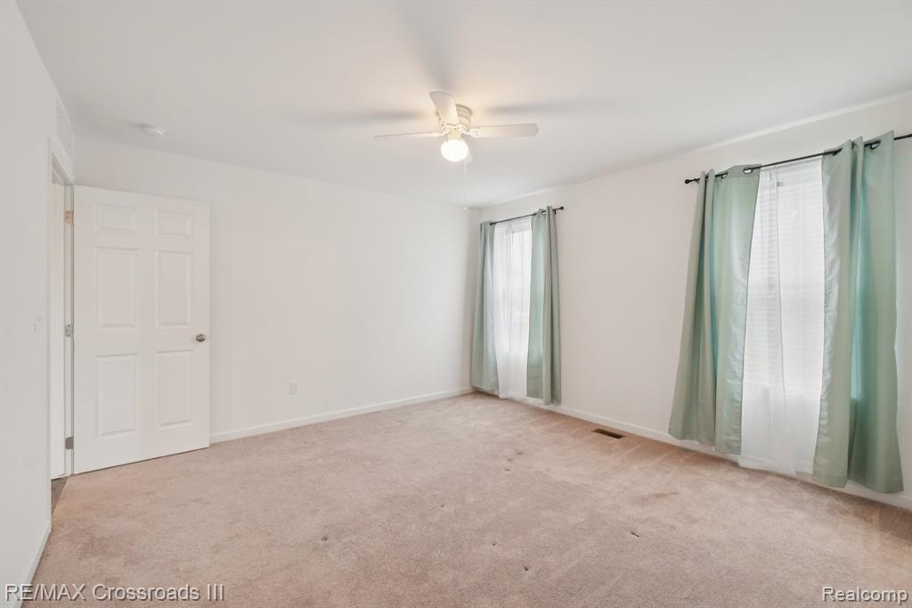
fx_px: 380
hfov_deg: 100.4
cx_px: 456
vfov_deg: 77.3
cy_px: 304
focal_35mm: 15
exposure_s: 1/10
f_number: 8
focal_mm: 10
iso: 400
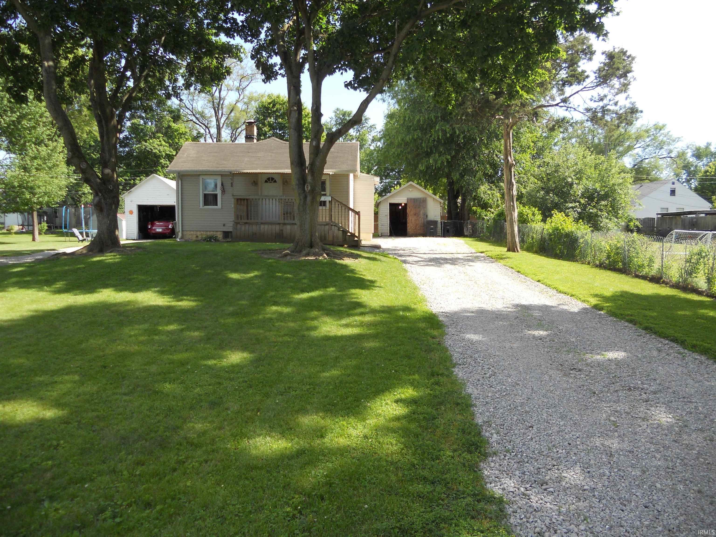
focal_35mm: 27
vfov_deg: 51.4
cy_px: 268
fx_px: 558
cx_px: 358
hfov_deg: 65.3
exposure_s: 1/250
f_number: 3.2
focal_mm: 4.9
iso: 80
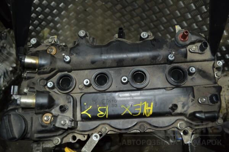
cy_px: 76
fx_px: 172
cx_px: 114
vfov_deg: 47.9
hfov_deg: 67.4
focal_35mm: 27
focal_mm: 18
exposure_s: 1/60
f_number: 3.5
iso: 500
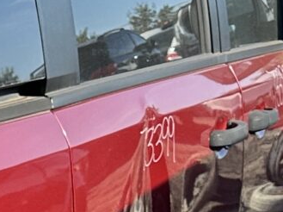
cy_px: 407
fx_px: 1527
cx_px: -528
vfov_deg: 7.6
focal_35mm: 187
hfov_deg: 8.9
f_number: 1.78
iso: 80
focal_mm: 6.86
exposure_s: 1/1072
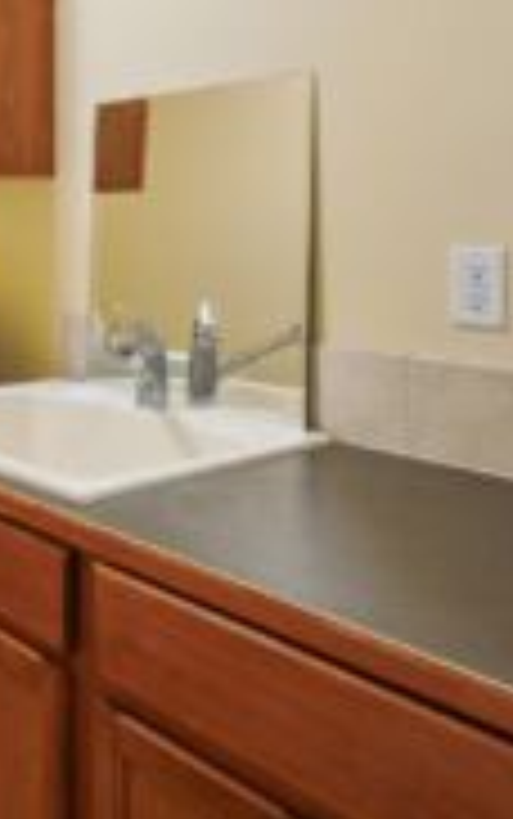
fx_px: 849
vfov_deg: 50.0
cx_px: -94
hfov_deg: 29.2
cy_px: 232
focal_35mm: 38
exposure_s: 1/4
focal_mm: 17
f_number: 8
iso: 400
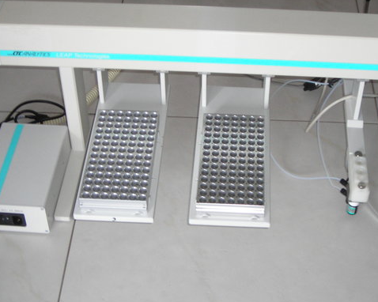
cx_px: 235
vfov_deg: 22.8
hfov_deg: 28.2
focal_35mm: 67
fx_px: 749
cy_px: 132
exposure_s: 1/11.1
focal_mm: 6.8
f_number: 3.3
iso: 200
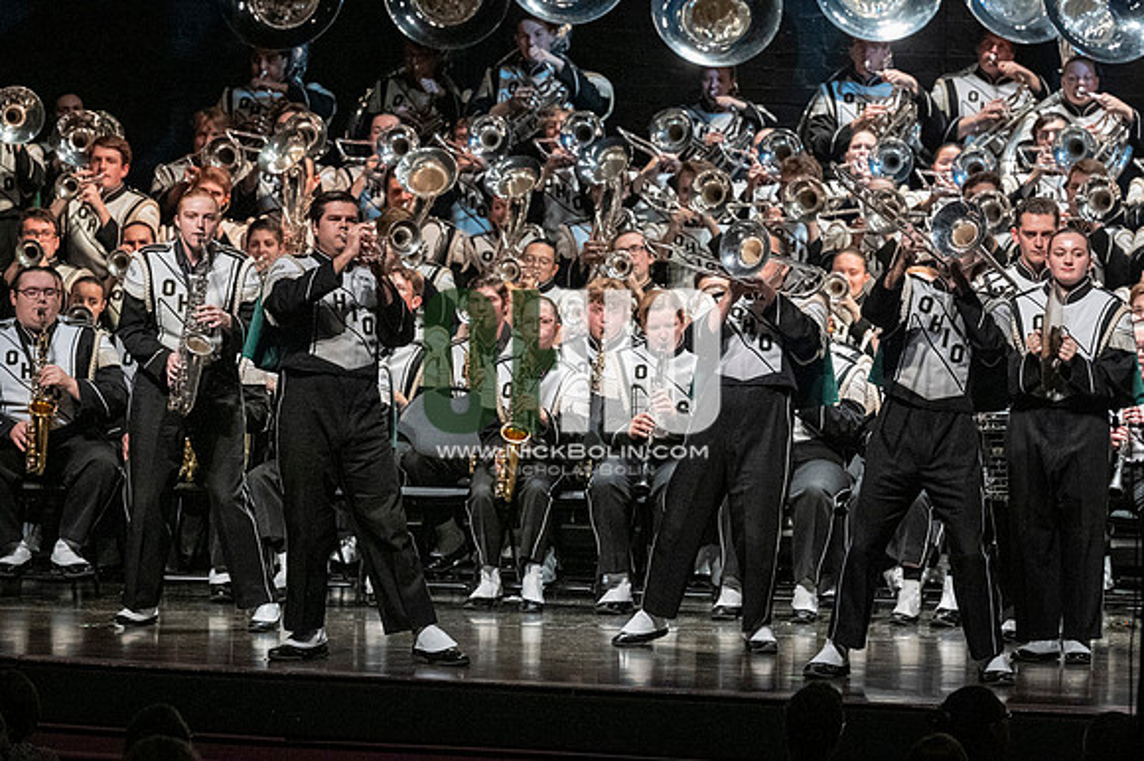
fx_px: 7146
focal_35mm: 225
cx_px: 572
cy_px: 380
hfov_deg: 9.2
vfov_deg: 6.1
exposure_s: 1/500
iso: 4000
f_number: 4
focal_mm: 150
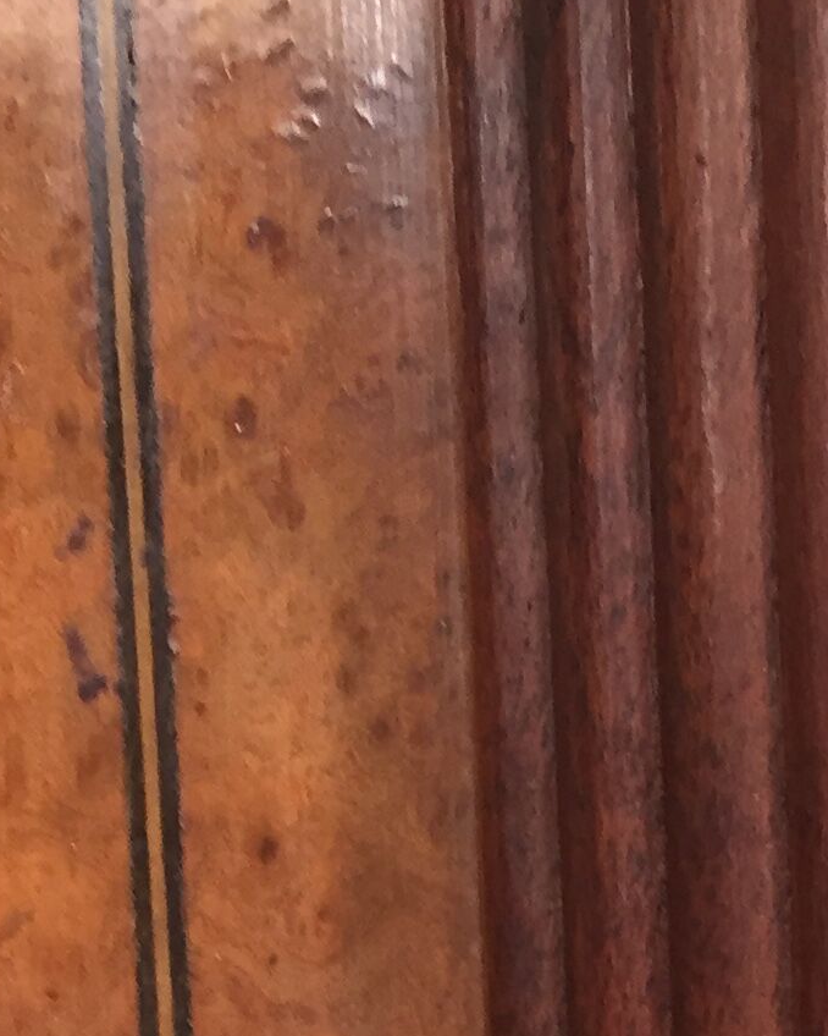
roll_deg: +0.6
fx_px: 3340
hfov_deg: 13.8
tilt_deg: -3.0
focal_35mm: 109
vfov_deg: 16.1
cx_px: 975
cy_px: 1553
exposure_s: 1/33
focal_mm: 4.15
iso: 125
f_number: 2.2
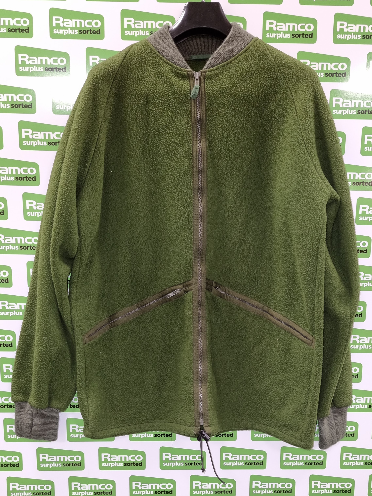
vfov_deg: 67.3
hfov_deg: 53.1
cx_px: 186
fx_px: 373
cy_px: 248
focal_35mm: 26
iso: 85
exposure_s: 1/25
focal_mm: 5.4
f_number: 1.8
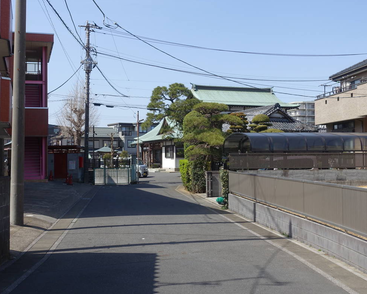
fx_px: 511
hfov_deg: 39.5
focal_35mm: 47
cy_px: 146
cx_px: 166
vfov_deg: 32.1
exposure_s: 1/500
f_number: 5.6
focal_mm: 15.1
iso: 125
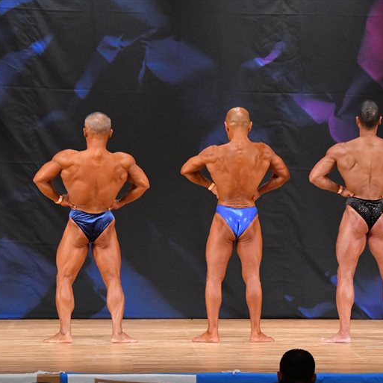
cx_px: 268
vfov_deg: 6.8
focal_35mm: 259
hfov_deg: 6.8
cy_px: 192
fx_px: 3242
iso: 5600
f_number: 5.6
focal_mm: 135
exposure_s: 1/400
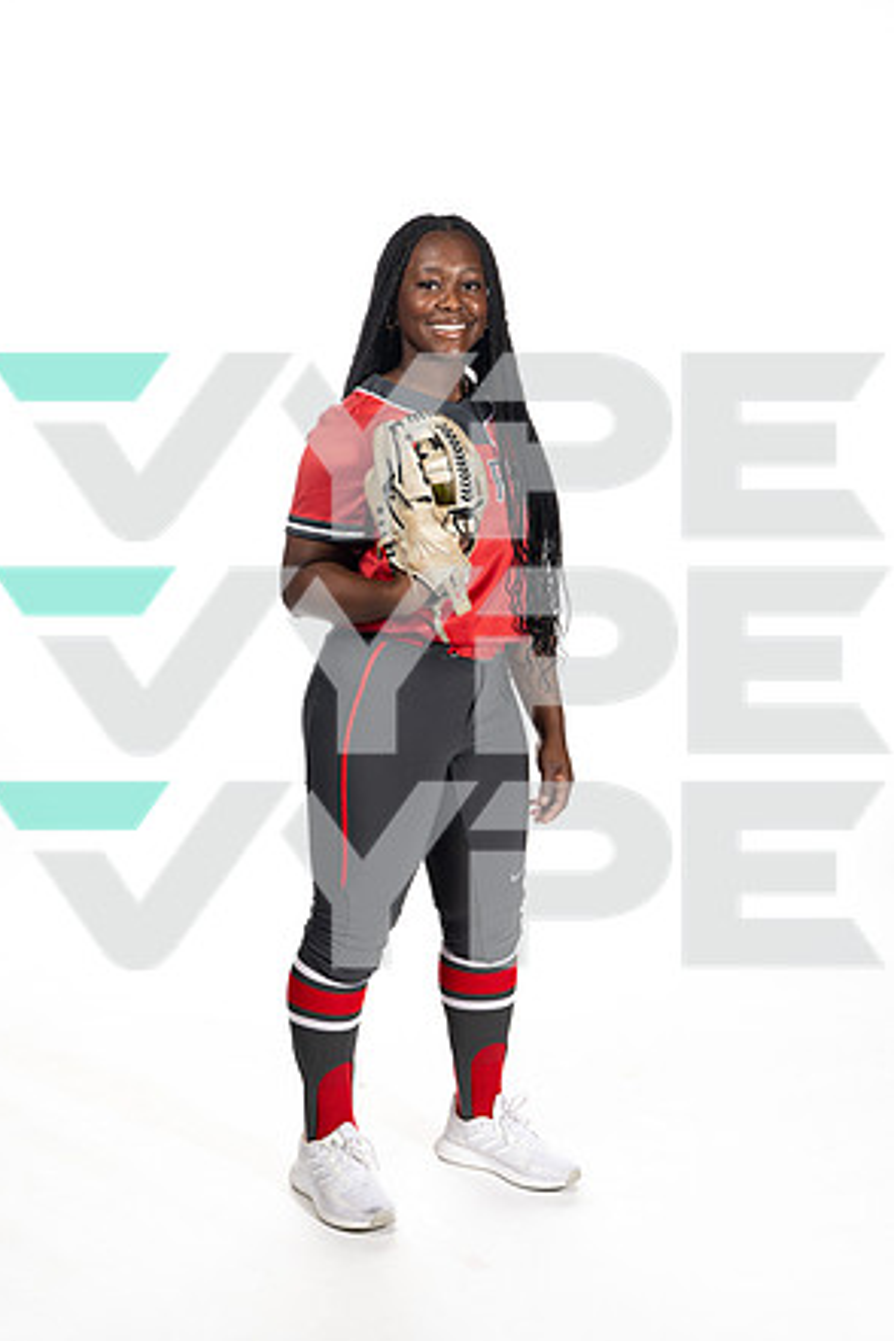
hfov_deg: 27.0
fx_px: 1862
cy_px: 663
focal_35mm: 50
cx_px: 441
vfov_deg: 39.6
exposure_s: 1/250
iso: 400
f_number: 6.3
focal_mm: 49
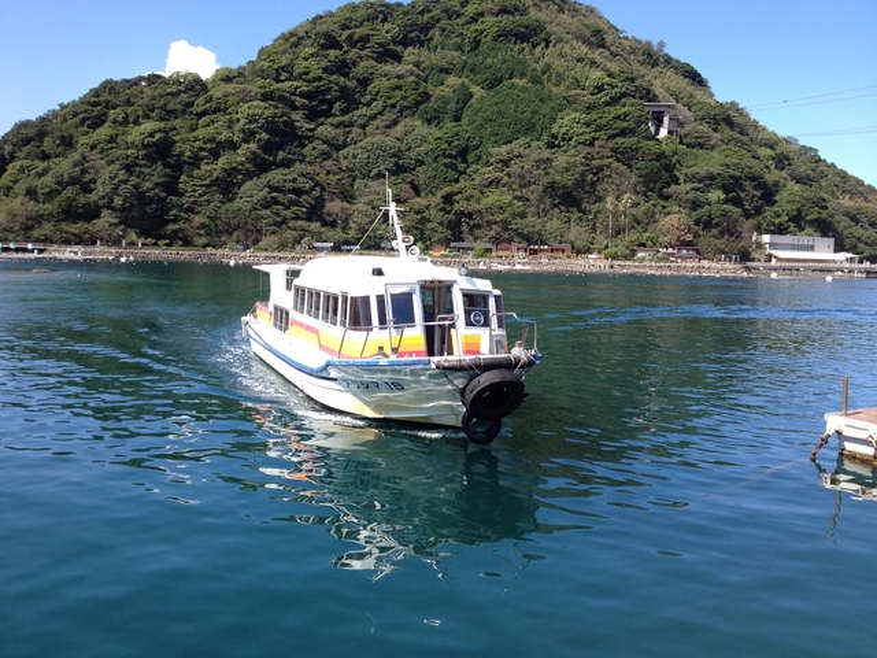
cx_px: 438
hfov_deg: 52.6
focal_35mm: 35
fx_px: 887
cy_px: 329
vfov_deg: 40.7
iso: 64
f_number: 2.4
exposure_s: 1/836
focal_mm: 4.28
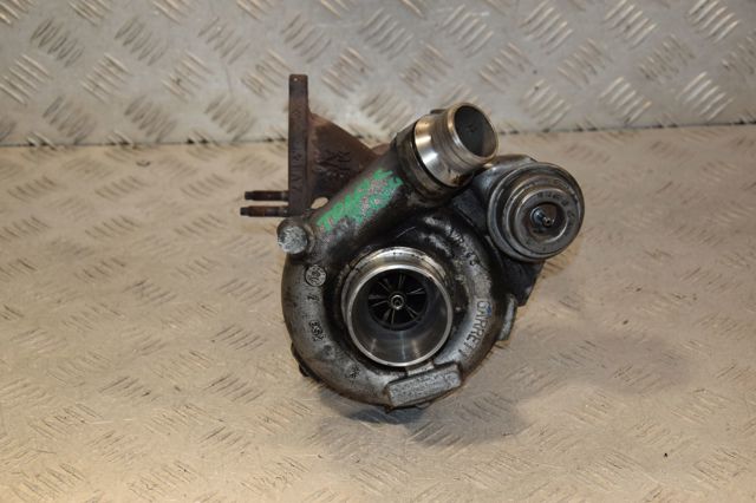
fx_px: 1826
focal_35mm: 87
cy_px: 252
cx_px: 378
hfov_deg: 23.4
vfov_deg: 15.7
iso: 800
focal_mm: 58
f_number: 6.3
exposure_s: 1/200
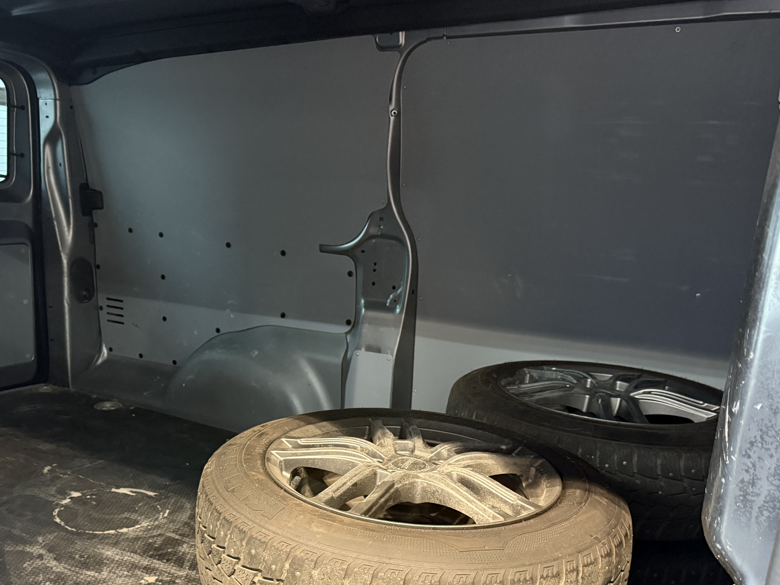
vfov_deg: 42.3
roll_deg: -0.7
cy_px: 398
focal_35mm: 33
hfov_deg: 54.9
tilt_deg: -15.4
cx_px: 311
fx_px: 744
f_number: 1.78
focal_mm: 6.76
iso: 800
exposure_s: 1/50
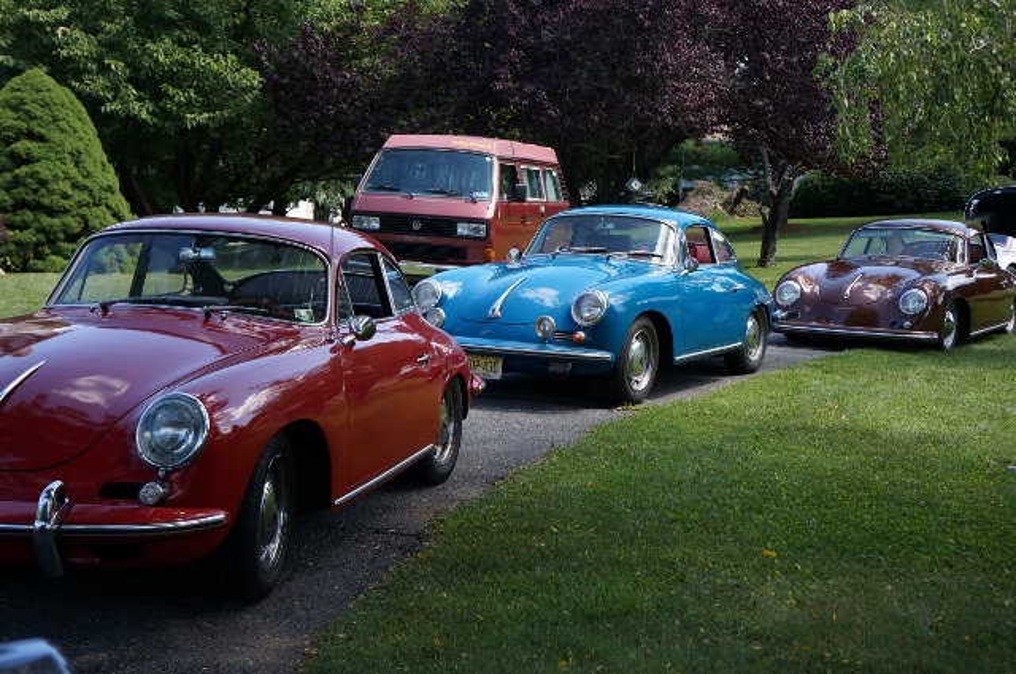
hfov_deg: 36.9
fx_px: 1522
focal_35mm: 54
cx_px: 508
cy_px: 337
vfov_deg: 25.0
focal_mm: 36
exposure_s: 1/160
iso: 100
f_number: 4.5
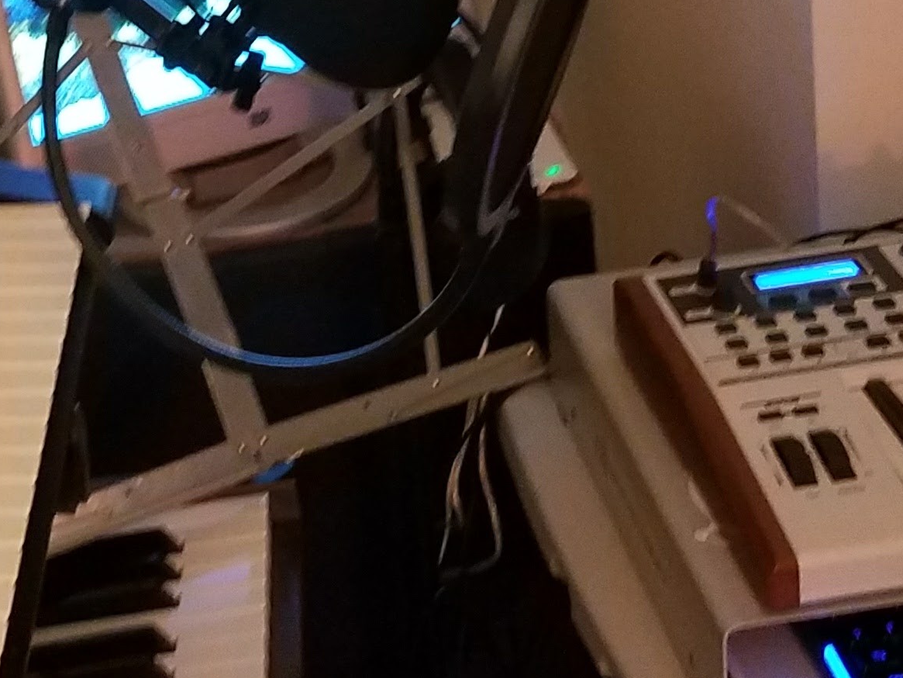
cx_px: 164
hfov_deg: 21.5
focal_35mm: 90
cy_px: 47
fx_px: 2348
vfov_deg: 16.2
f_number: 1.7
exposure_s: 1/10
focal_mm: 4.2
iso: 200
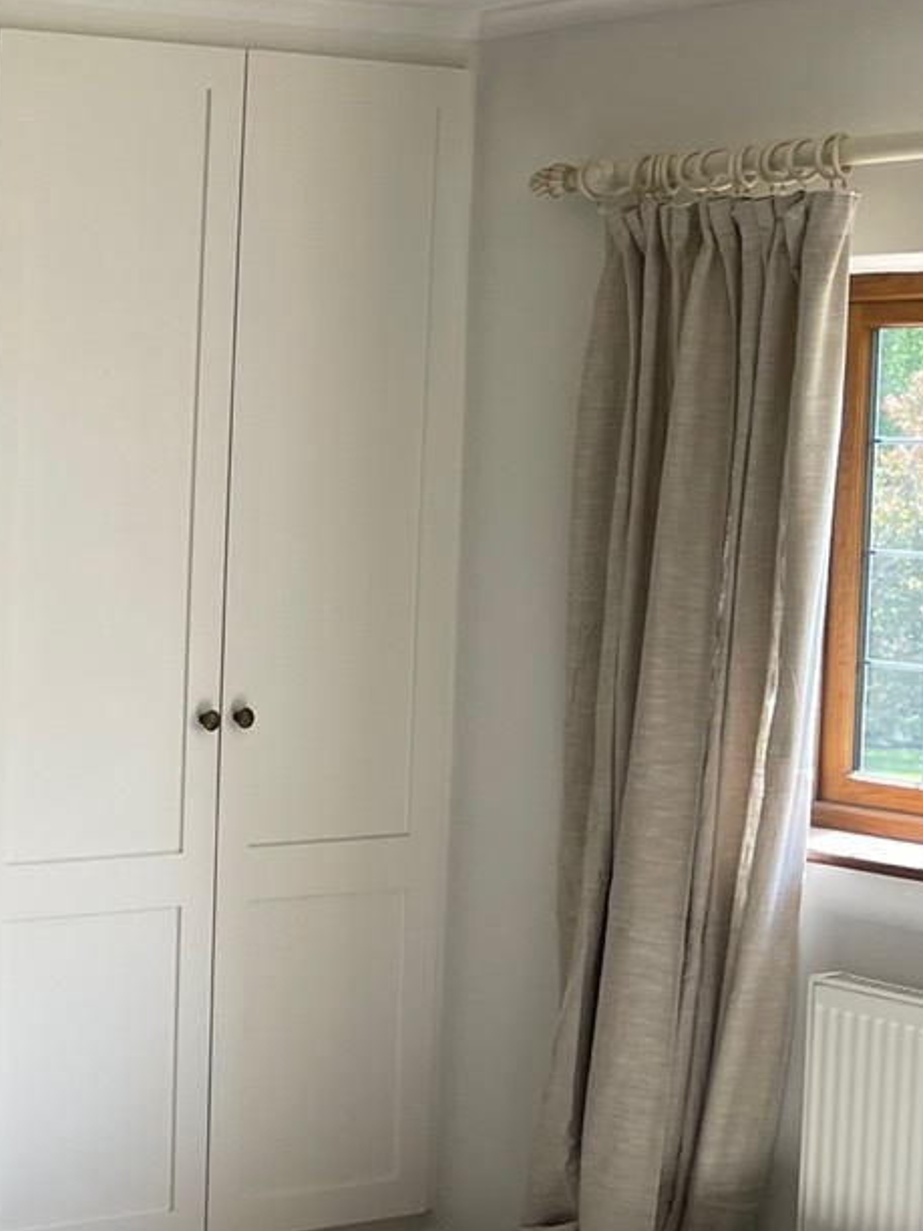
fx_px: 2418
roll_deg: -1.3
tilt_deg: -4.2
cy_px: 573
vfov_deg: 28.6
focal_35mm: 68
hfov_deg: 18.1
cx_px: -625
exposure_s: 1/139
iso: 32
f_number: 1.6
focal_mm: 4.2
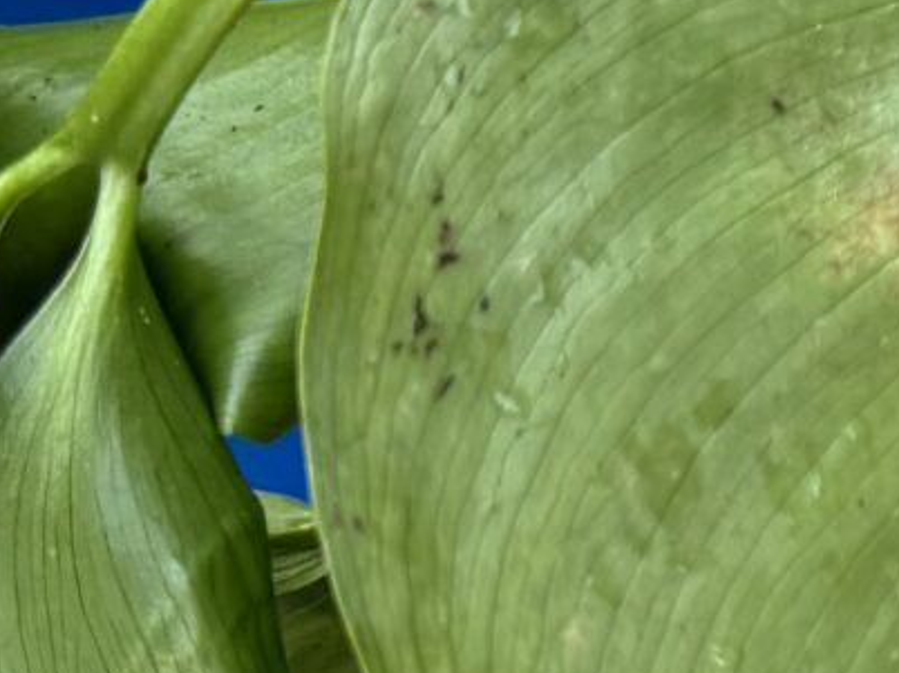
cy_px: 418
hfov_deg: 11.8
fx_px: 3971
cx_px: 1700
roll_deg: -7.8
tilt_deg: -41.2
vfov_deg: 9.7
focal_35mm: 153
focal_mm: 6.76
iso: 64
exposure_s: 1/155
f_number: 1.78
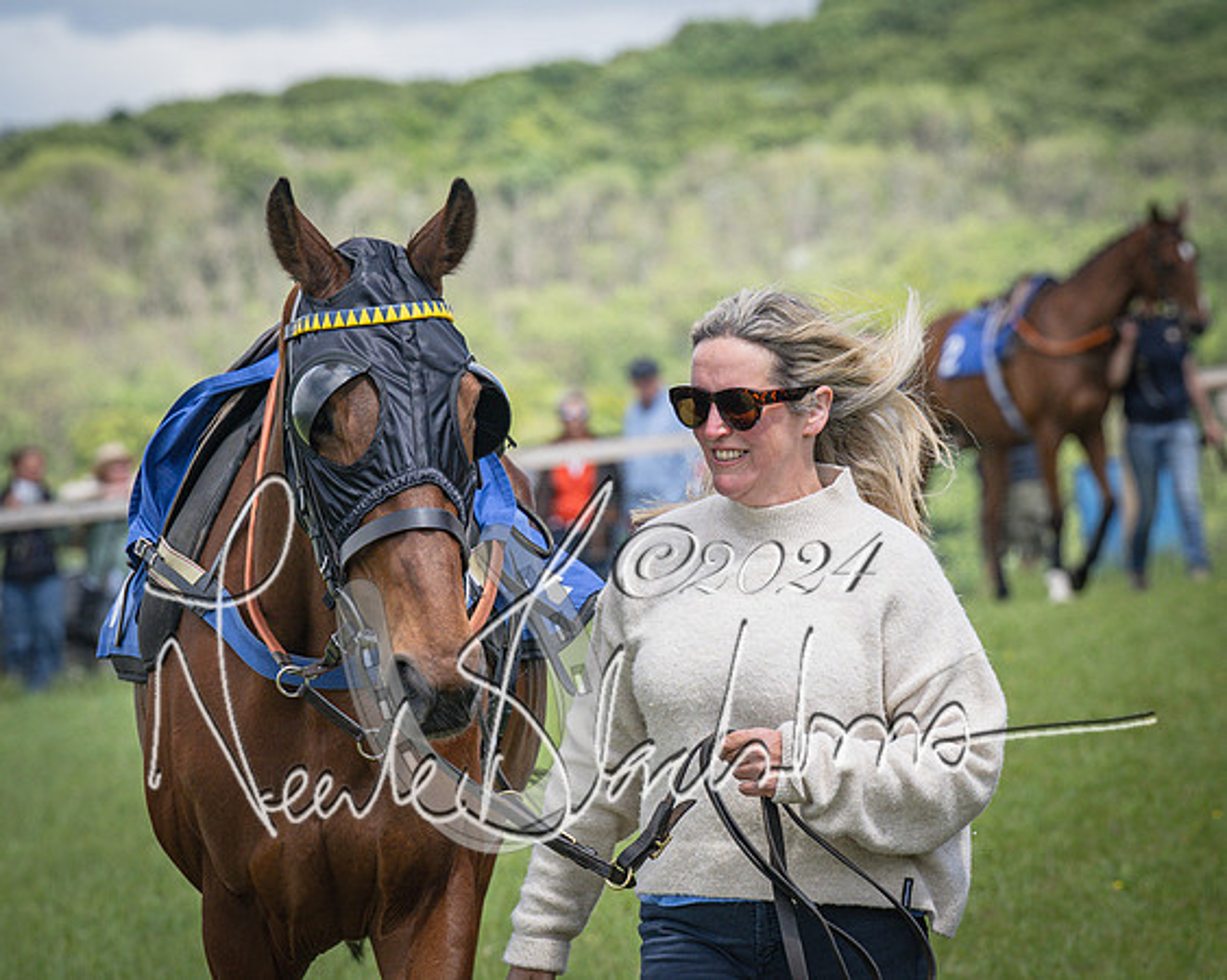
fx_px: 8982
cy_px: 405
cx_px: 525
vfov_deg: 6.2
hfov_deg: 7.8
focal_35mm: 247
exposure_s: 1/1600
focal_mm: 125
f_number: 5
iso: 400
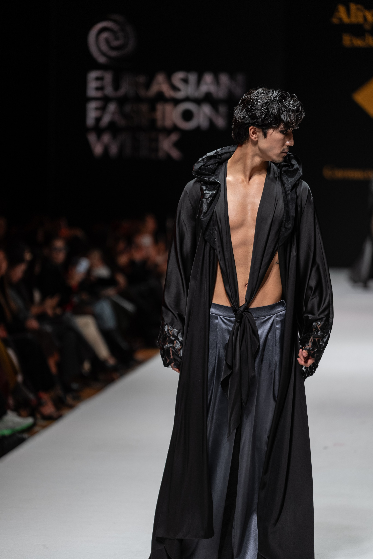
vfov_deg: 14.1
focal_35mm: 146
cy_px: 280
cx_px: 186
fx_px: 2269
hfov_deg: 9.4
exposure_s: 1/320
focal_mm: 146
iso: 200
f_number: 2.8
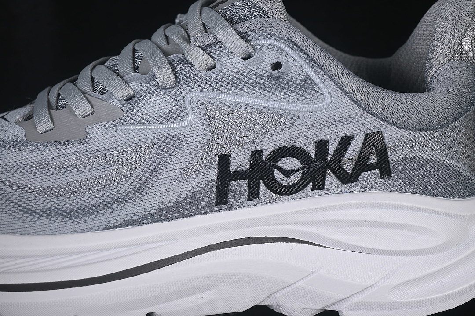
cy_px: 158
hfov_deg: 27.0
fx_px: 990
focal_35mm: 75
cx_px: 238
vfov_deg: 18.2
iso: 160
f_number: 7.1
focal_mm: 50
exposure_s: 1/60
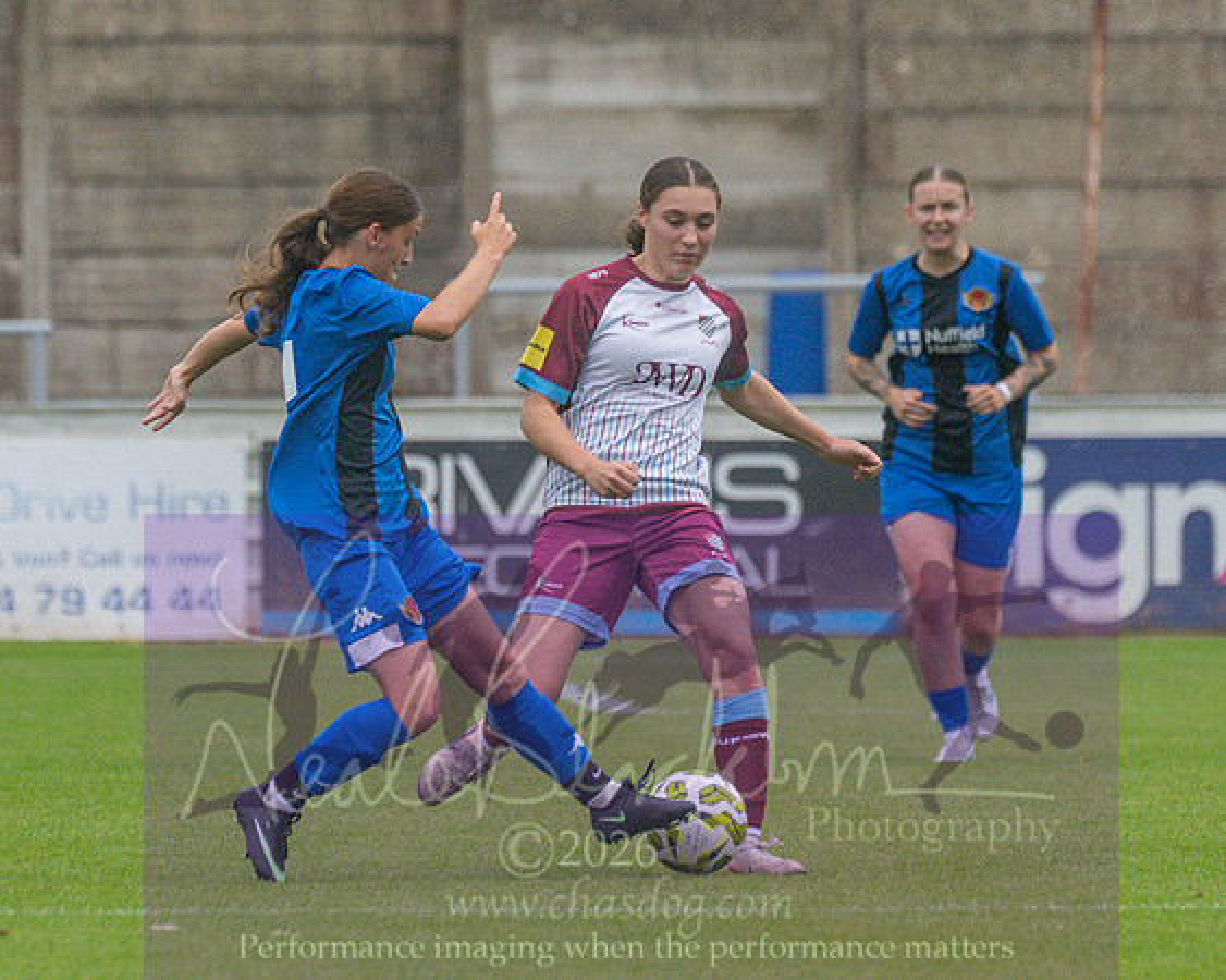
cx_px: 545
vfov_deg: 1.9
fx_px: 30015
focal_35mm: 827
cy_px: 642
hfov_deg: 2.3
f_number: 4
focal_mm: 270
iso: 1000
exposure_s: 1/1600
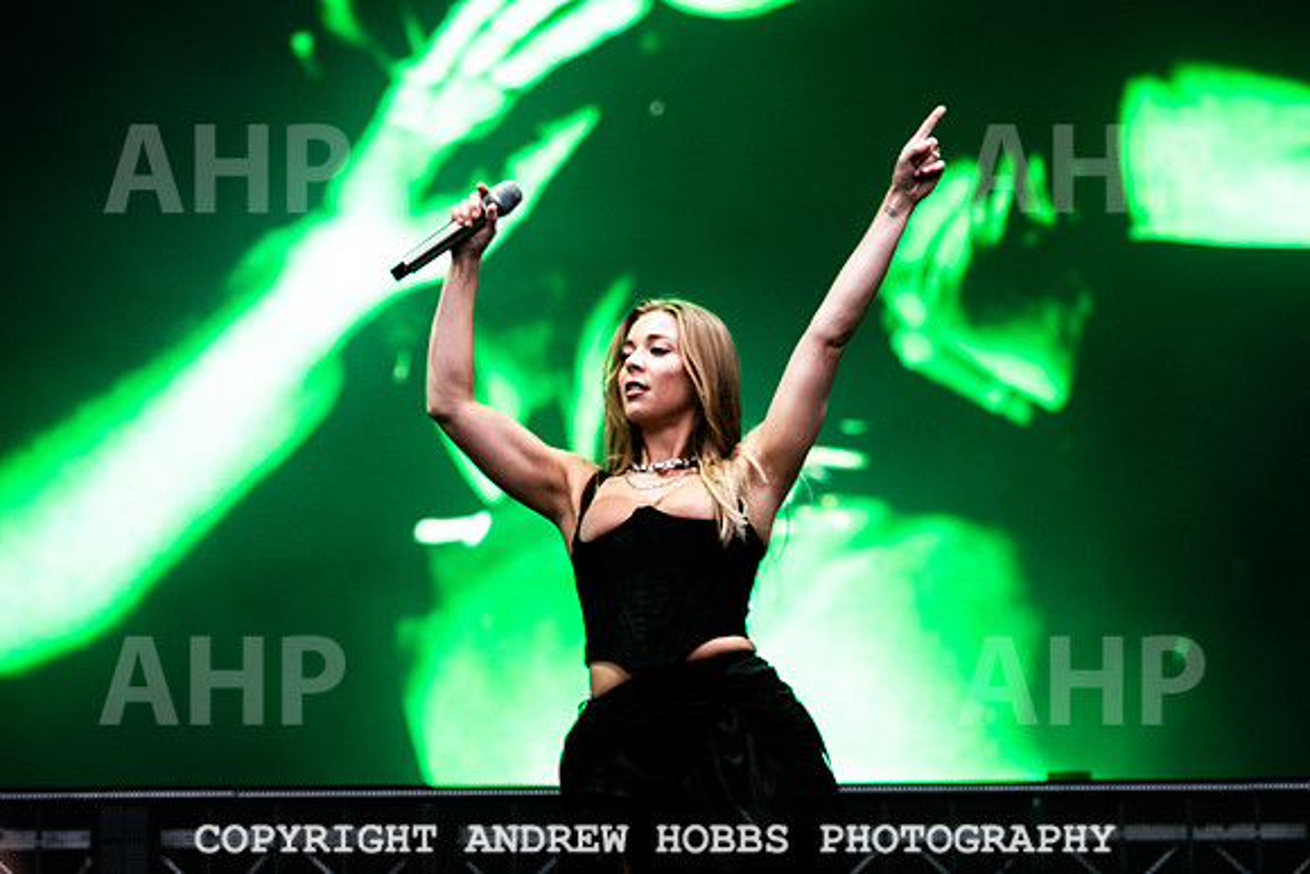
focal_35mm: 145
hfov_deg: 14.1
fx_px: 5287
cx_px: 655
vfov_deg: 9.5
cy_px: 486
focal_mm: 125
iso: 640
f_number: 3.5
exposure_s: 1/1250
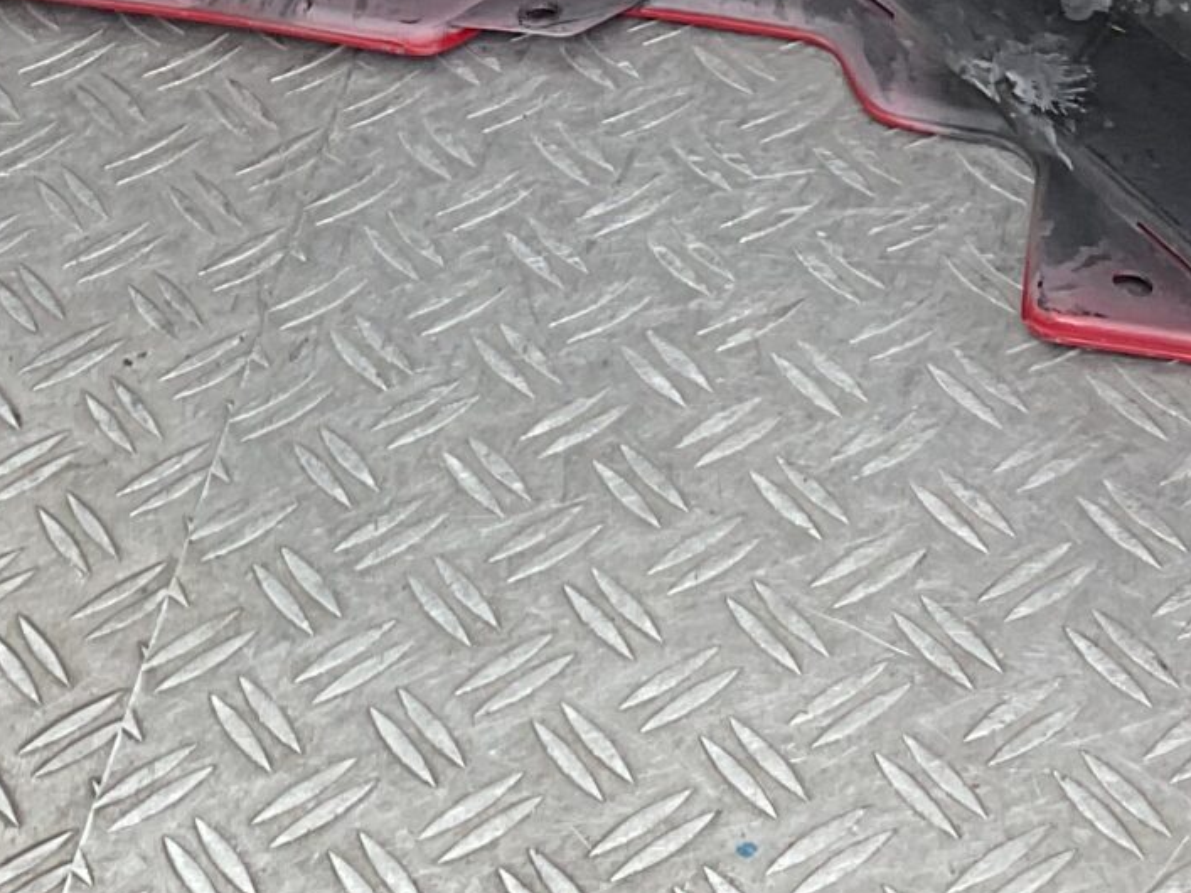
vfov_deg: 13.6
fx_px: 3612
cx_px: 330
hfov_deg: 18.6
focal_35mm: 105
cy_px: -243
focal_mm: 3
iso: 32
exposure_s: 1/100
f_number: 1.8
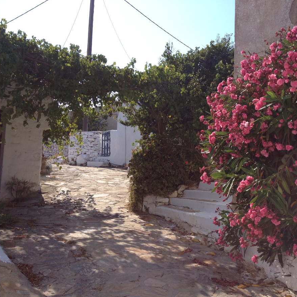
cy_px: 150
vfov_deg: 40.0
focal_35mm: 42
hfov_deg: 39.6
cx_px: 197
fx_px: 408
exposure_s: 1/1842
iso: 50
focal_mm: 4.28
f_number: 2.4
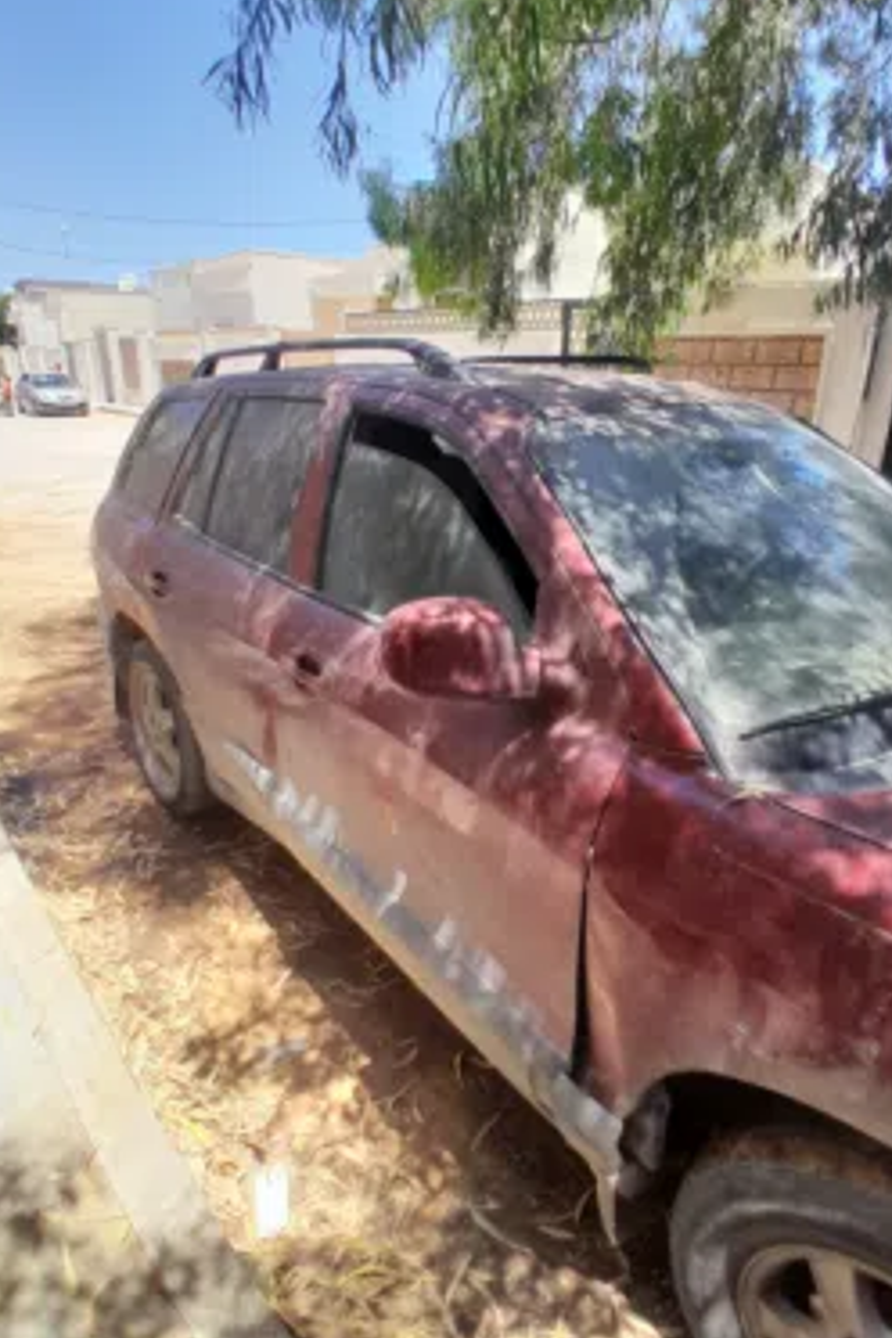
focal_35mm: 19
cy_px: 633
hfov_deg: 64.3
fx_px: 706
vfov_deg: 86.8
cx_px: 500
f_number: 2.2
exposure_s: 1/684
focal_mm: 1.46
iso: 40
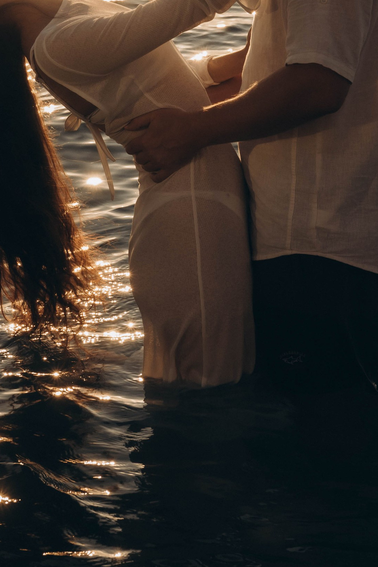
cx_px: 144
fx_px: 2725
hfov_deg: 7.9
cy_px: 87
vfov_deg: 11.8
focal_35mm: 173
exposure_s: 1/500
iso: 500
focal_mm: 69
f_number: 11
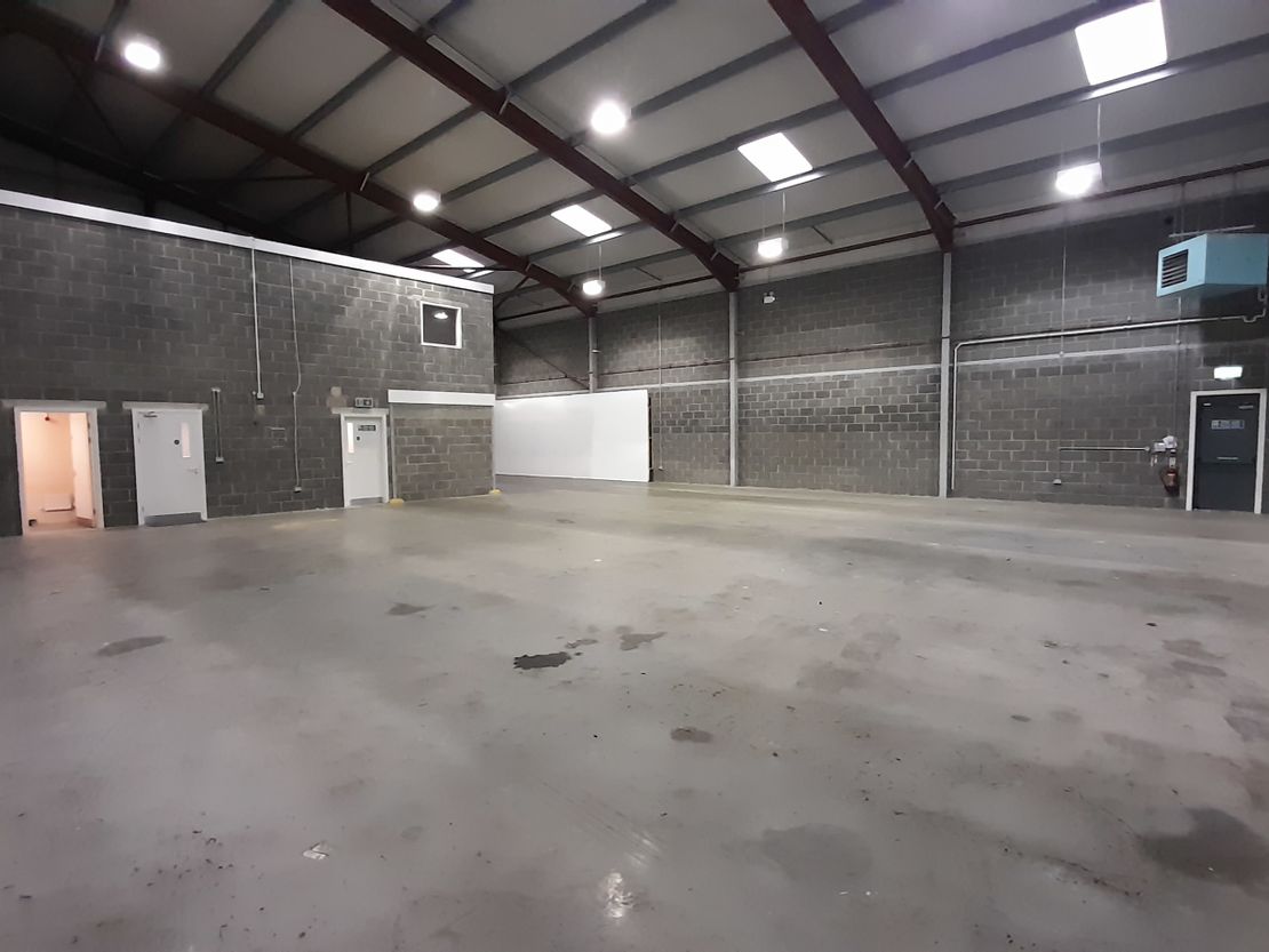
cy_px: 476
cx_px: 634
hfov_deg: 106.2
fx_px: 477
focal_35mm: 13
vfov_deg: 89.9
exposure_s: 1/25
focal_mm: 1.42
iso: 500
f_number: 2.2
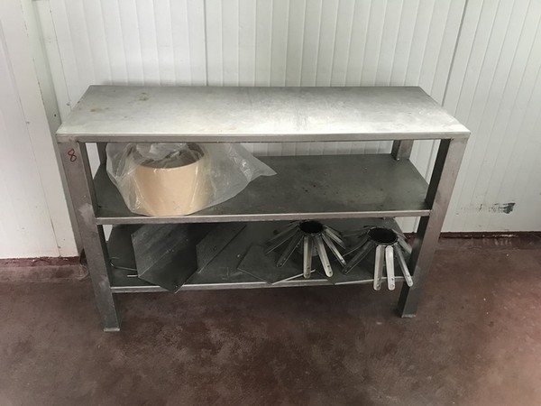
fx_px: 438
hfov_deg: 63.4
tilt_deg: -29.2
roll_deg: -2.3
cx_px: 270
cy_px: 203
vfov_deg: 49.7
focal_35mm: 28
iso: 64
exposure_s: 1/17
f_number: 1.8
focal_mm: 3.99
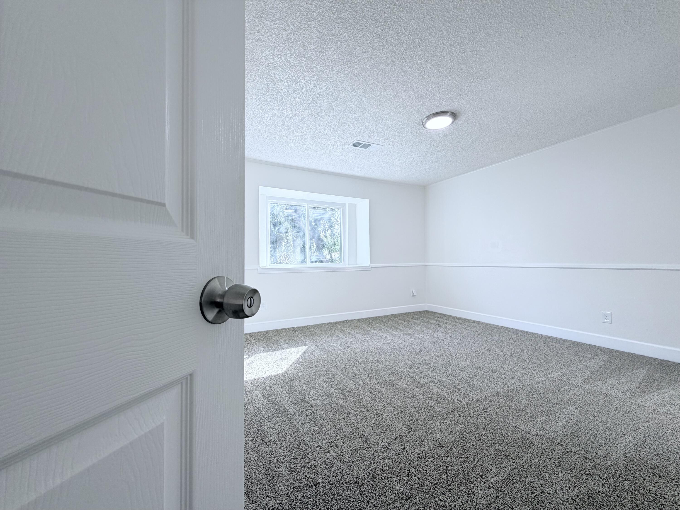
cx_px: 340
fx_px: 275
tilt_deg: +1.0
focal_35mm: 14
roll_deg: +0.5
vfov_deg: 85.7
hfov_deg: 102.1
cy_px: 255
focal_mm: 2.22
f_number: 2.2
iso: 100
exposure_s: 1/120
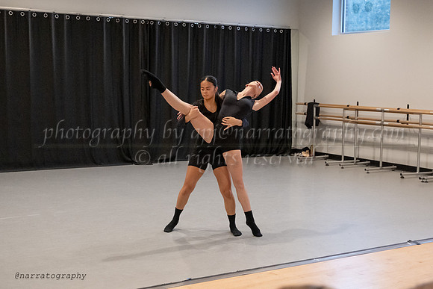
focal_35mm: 56
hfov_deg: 35.6
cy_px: 130
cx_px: 236
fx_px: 674
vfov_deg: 24.2
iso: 6400
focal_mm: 43
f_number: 3.5
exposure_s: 1/400
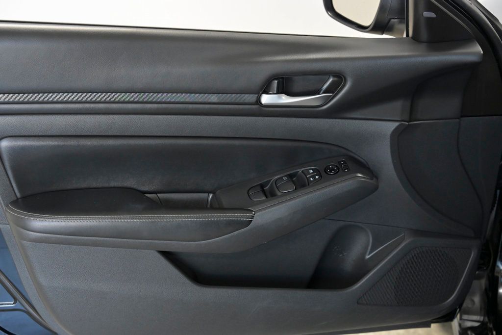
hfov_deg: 40.3
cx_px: 251
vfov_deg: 27.5
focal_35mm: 49
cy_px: 168
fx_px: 683
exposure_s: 1/400
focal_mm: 49
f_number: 4.5
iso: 2500
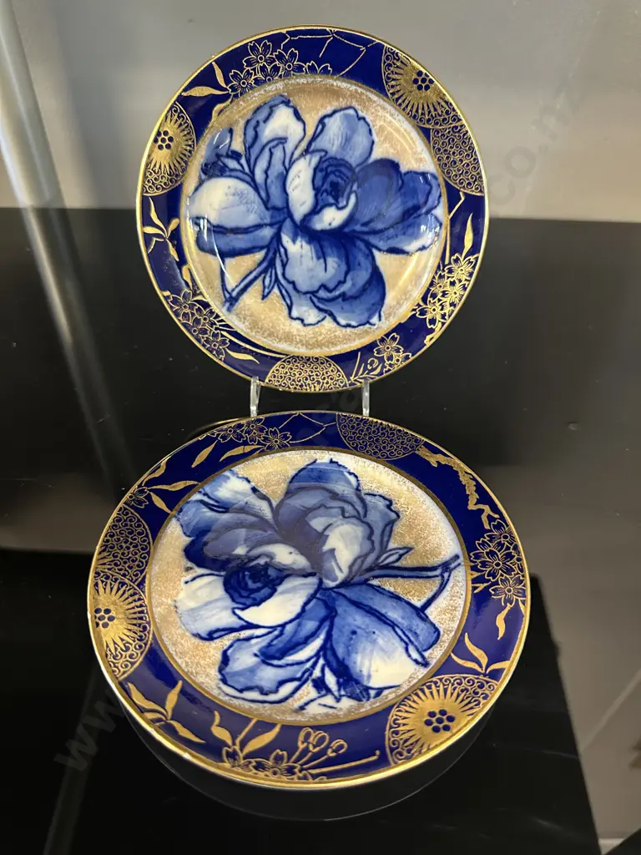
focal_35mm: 24
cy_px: 428
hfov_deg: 56.8
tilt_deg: -45.9
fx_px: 593
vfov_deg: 71.6
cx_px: 320
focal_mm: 6.86
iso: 500
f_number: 1.78
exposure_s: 1/50
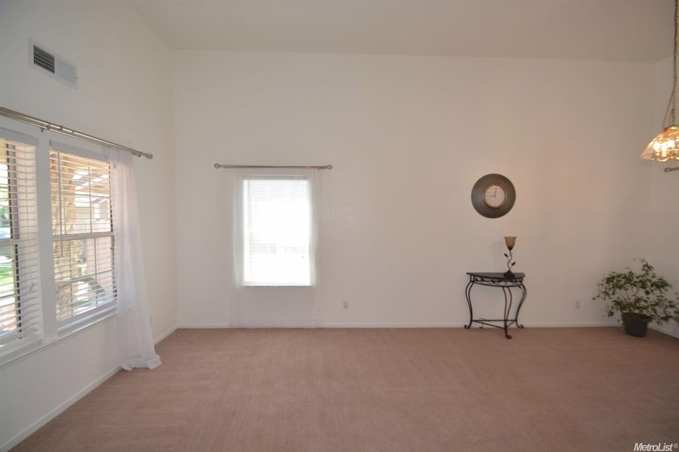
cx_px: 340
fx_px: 283
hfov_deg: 100.4
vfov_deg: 77.3
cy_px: 226
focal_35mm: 15
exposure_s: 1/60
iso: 200
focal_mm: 10
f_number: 4
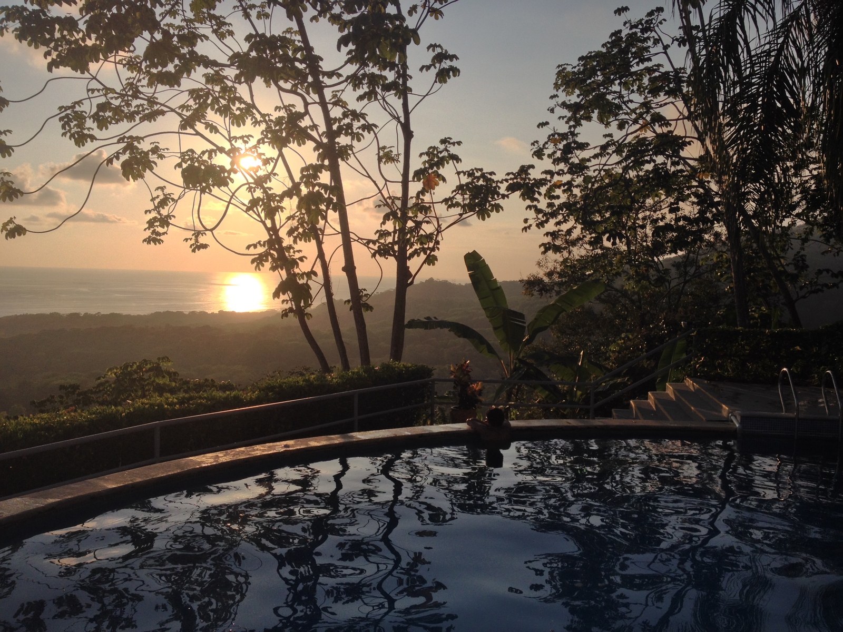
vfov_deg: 40.7
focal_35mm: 35
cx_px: 422
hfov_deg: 52.6
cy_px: 316
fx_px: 852
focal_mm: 4.28
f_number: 2.4
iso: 50
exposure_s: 1/3247
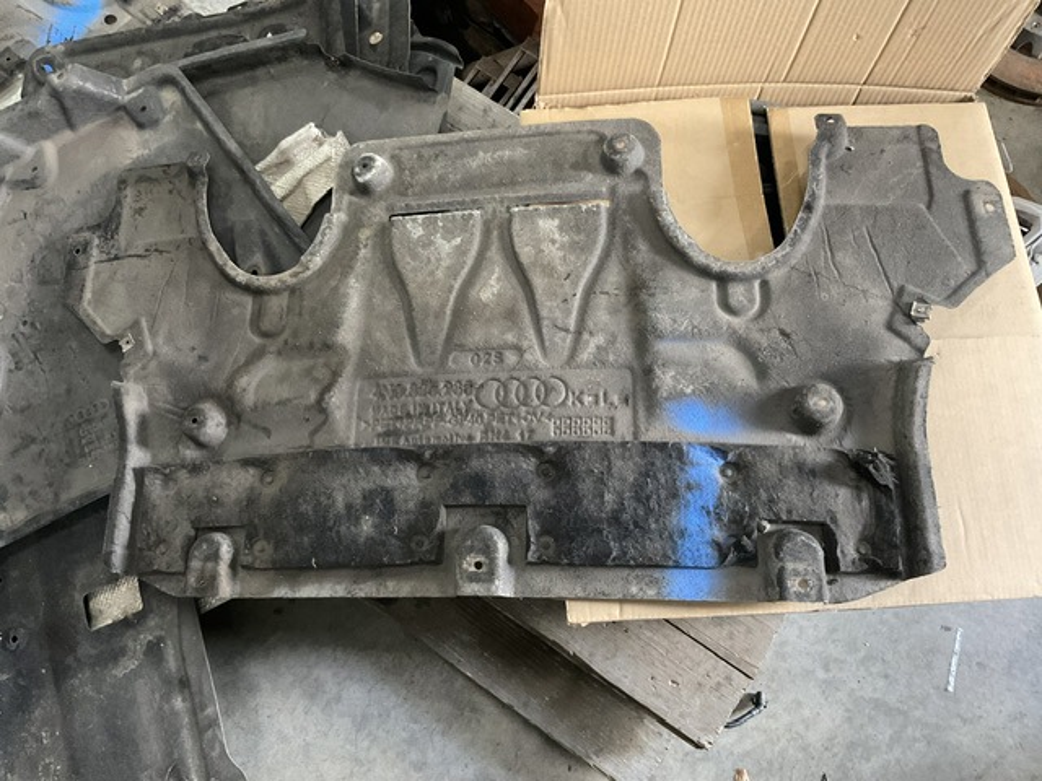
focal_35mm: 29
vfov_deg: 48.2
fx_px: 873
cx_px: 521
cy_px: 390
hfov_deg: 61.7
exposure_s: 1/25
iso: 320
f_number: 1.8
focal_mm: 3
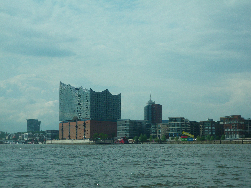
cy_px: 93
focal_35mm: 67
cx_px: 127
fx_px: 486
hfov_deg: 29.0
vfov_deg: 21.9
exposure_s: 1/800
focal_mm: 11.7
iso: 64
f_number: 4.1
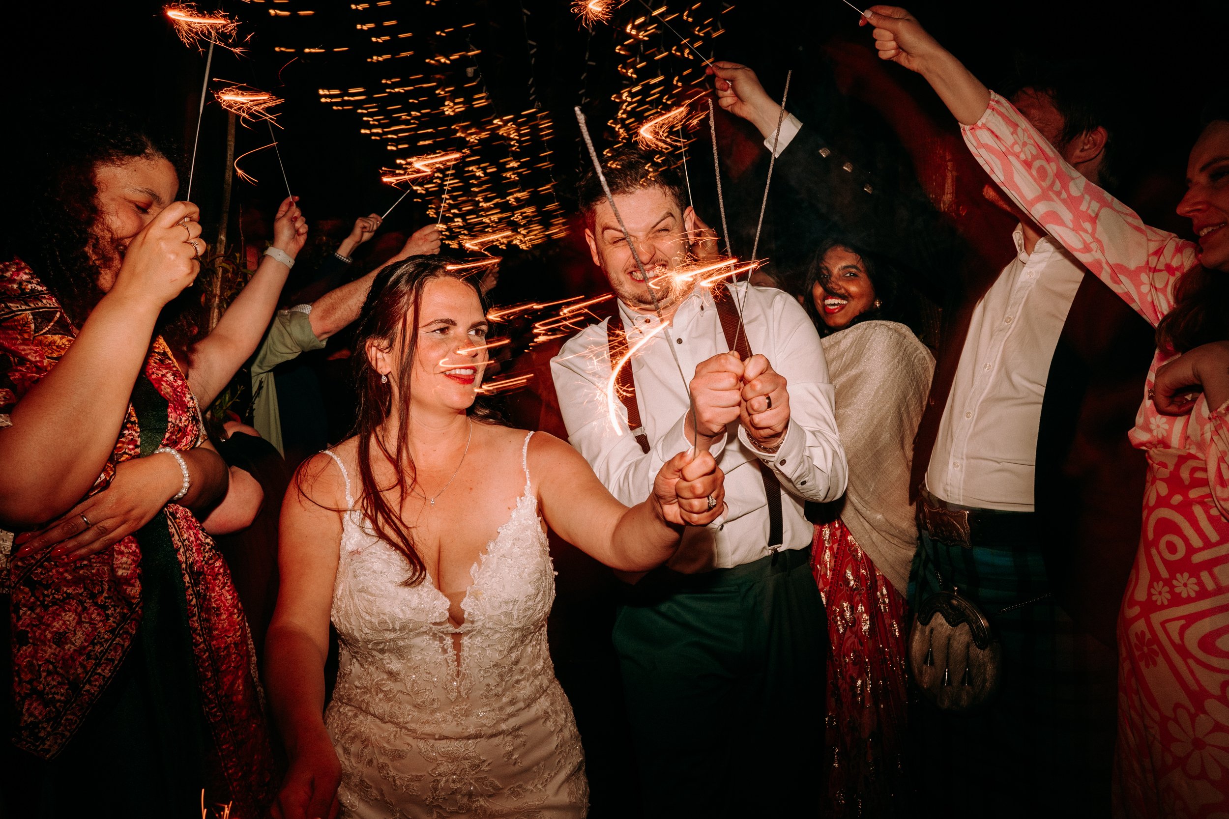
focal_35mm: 25
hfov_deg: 71.5
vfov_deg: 51.3
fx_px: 853
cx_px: 614
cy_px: 410
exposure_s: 1/20
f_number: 9
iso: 640
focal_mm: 25
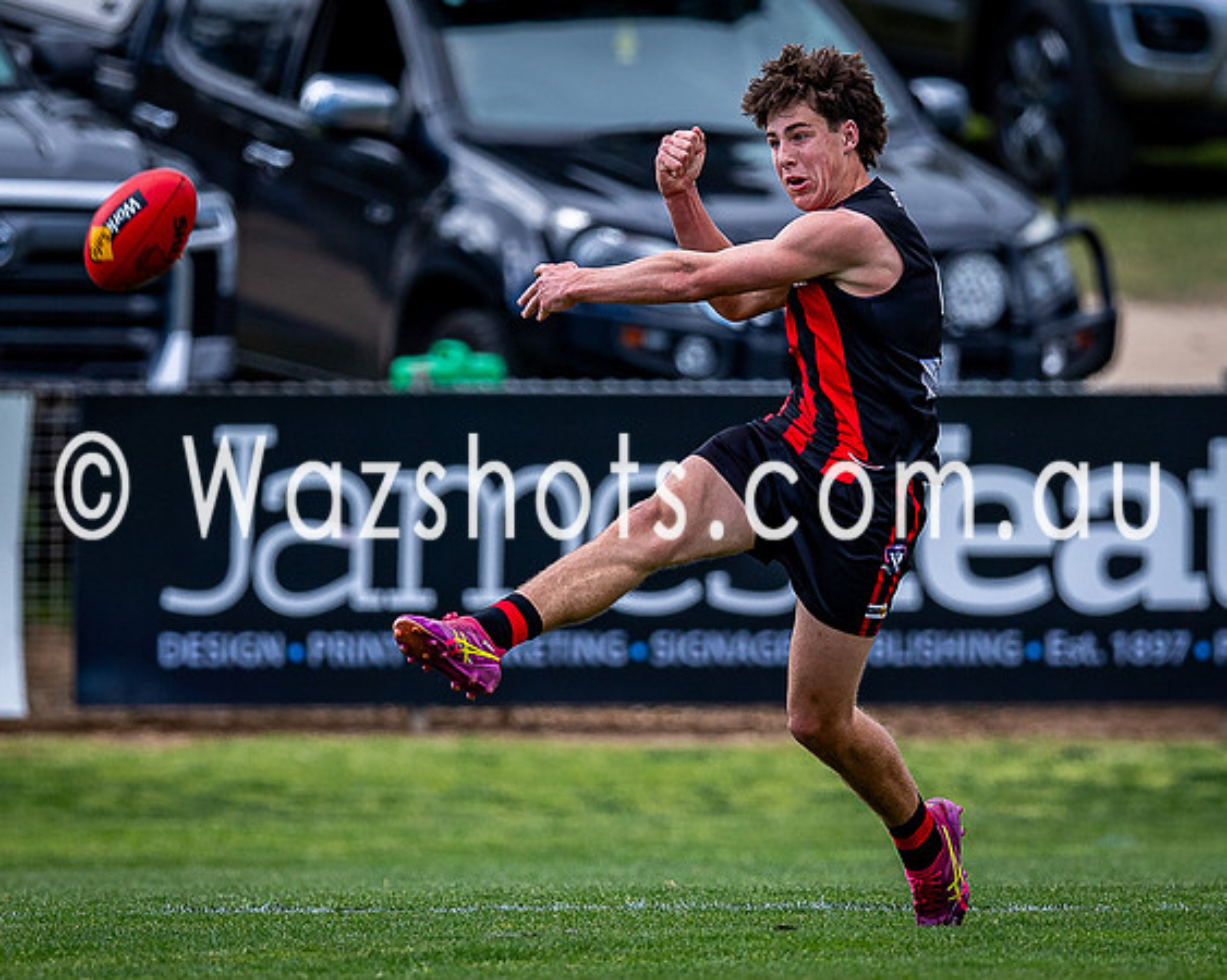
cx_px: 636
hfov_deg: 1.7
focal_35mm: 1132
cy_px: 477
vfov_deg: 1.4
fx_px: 41094
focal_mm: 500
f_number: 4
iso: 250
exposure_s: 1/1600
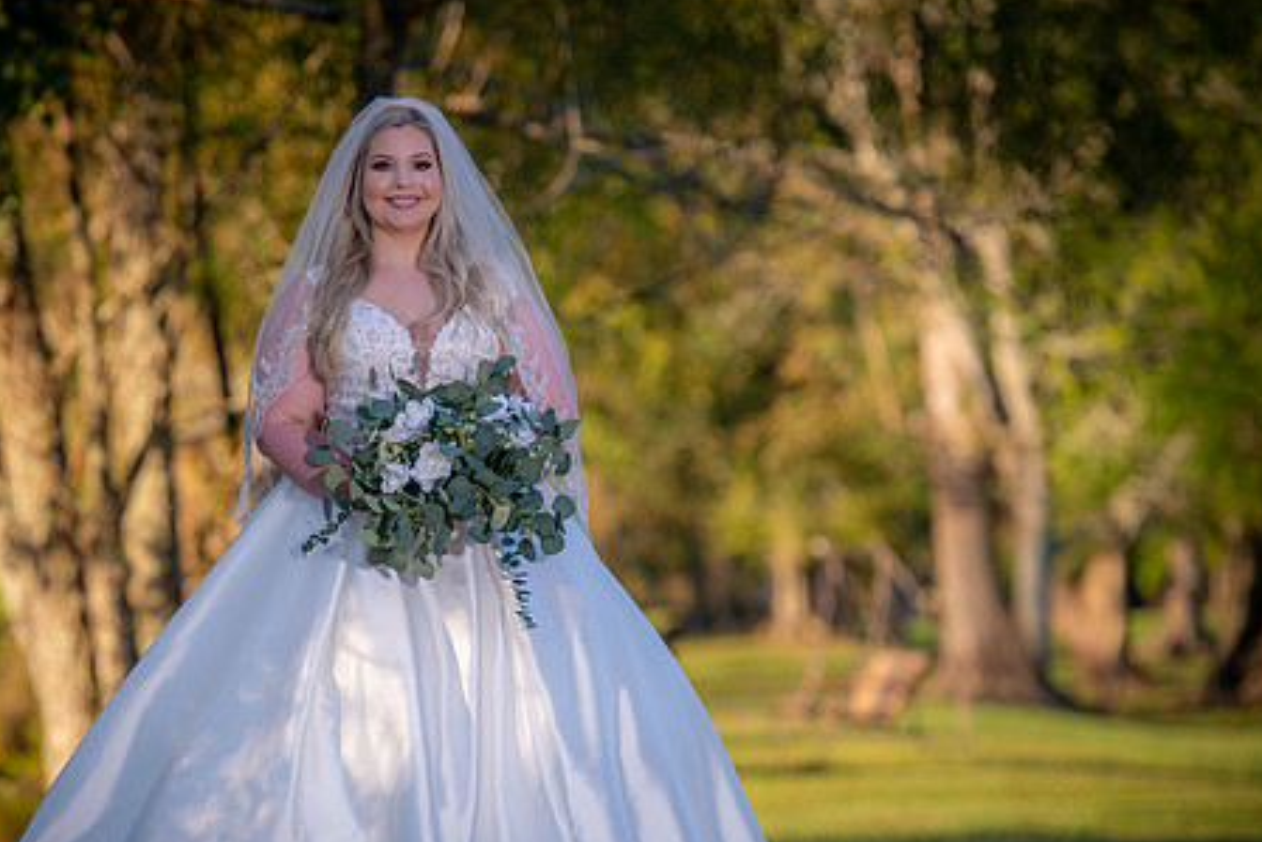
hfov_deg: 9.4
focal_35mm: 220
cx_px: 538
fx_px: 7714
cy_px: 513
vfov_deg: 6.2
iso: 80
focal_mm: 170
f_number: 3.5
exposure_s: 1/250
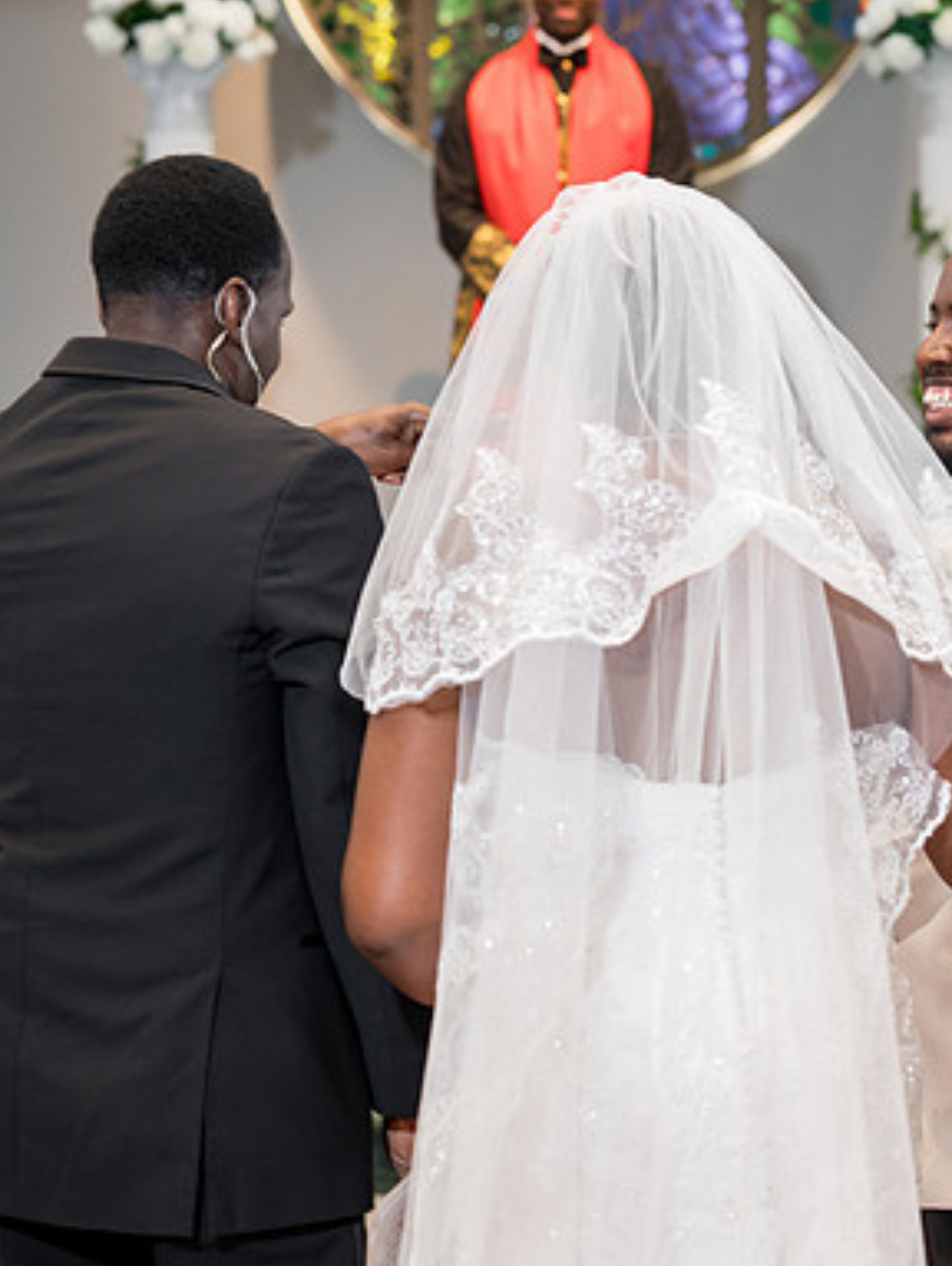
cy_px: 636
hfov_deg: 13.2
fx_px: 4100
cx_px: 813
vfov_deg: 17.6
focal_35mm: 112
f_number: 4
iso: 1600
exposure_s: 1/200
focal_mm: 77
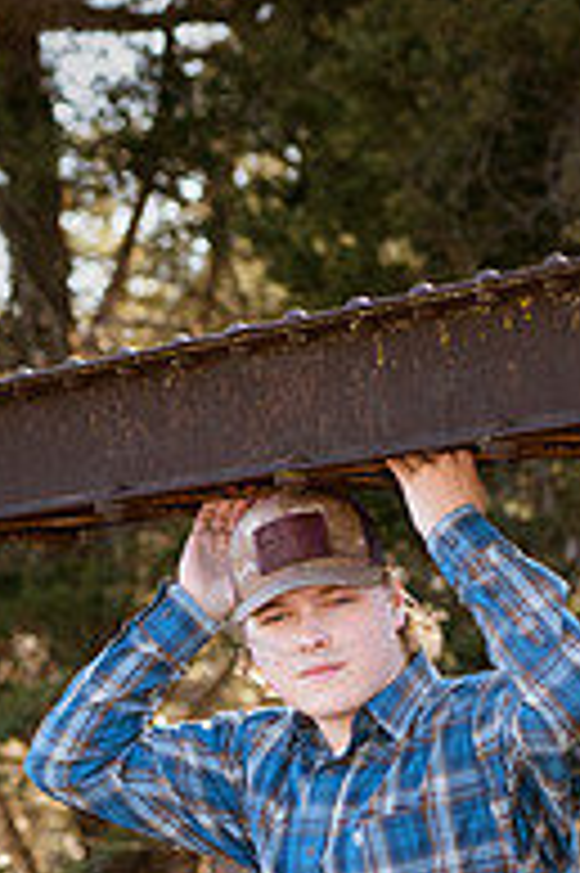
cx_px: 319
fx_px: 5616
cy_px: 954
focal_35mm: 232
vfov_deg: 8.8
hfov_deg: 5.9
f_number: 5
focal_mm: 100
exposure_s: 1/640
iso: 800
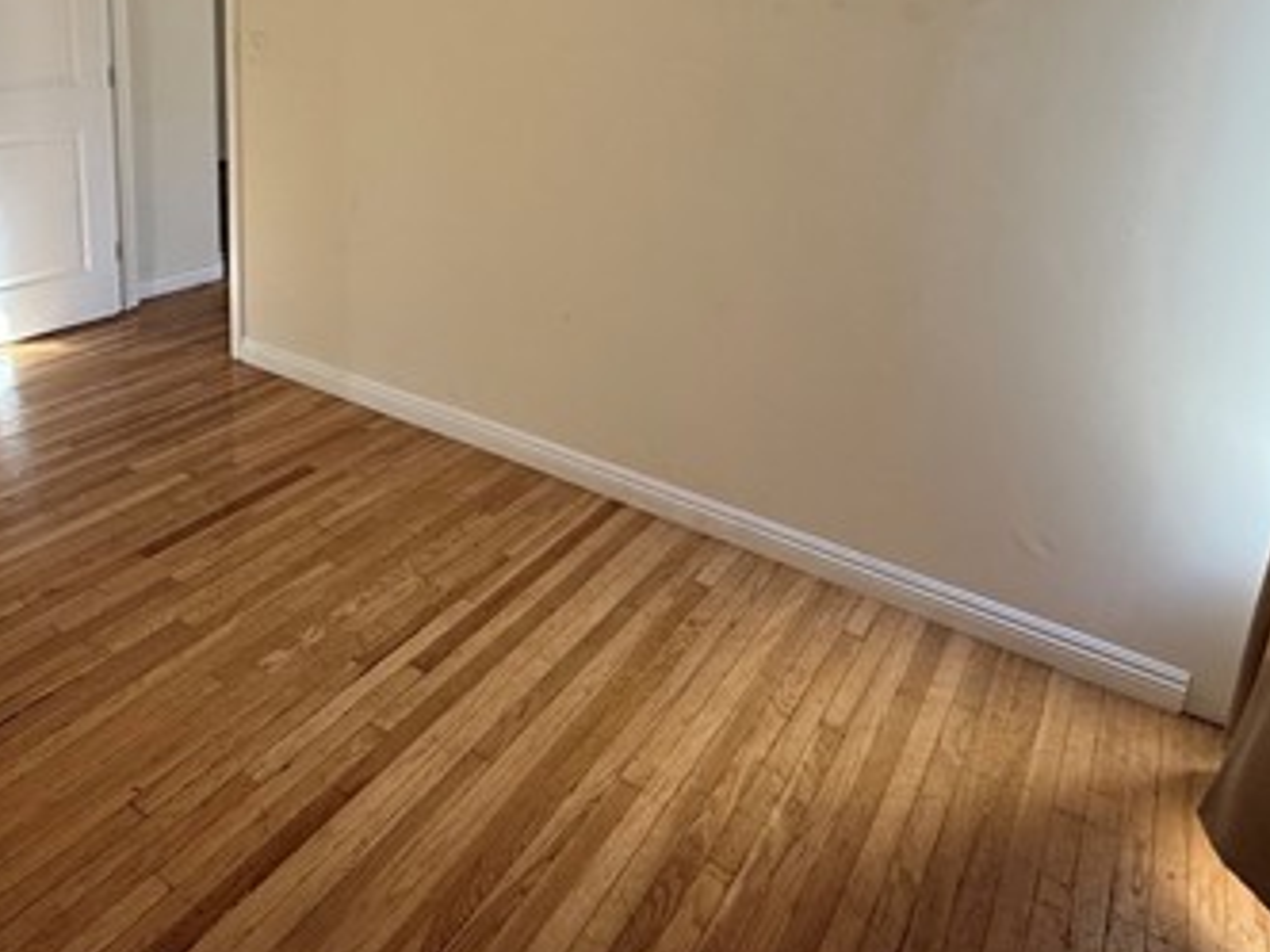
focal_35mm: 27
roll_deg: -2.0
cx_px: 448
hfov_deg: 64.0
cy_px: 210
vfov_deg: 48.8
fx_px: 991
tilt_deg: -13.9
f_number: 2.2
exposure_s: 1/99
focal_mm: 2.22
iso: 200
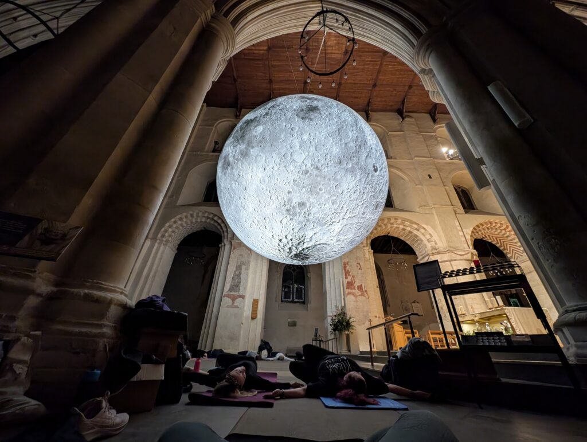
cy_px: 221
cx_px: 294
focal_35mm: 12
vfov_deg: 94.6
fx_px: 204
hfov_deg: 110.5
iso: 677
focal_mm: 2.23
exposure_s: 1/25
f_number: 1.95
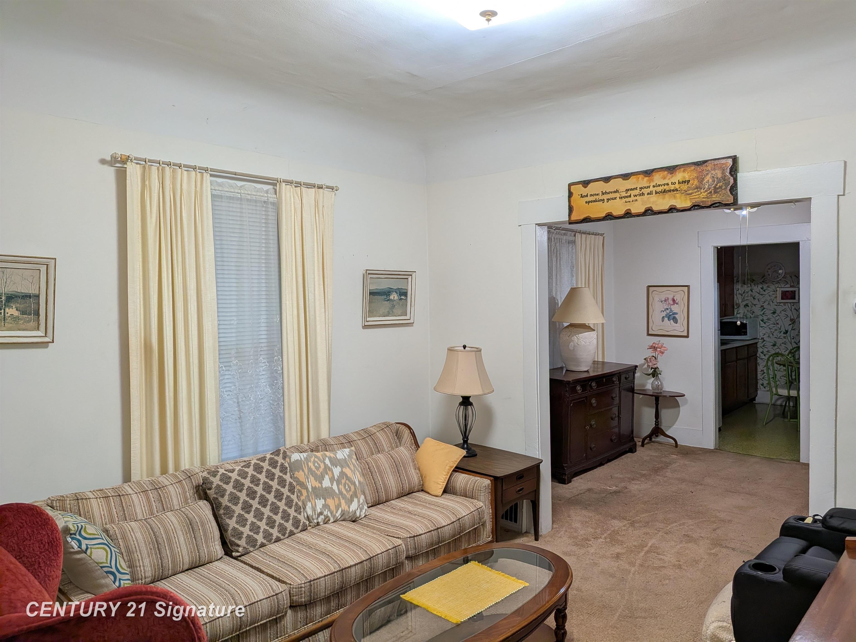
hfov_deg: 71.6
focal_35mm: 24
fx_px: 593
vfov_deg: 56.8
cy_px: 321
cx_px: 428
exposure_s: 1/60
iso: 130
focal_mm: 4.53
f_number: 1.7
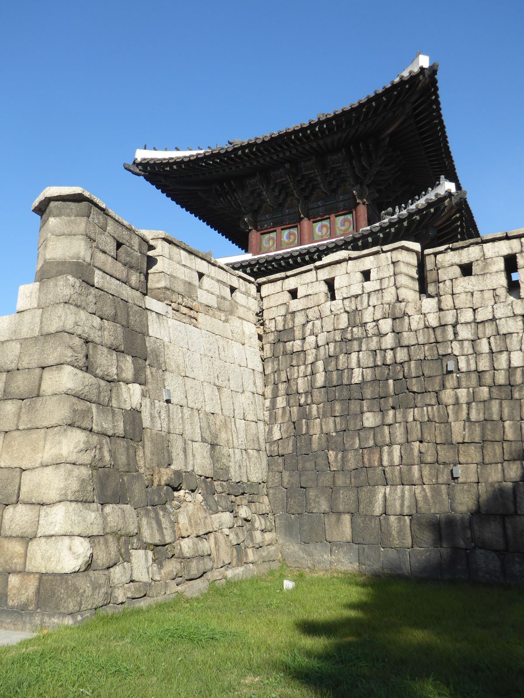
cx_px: 262
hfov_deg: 45.4
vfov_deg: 58.4
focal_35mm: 31
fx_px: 626
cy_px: 349
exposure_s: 1/500
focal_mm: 5.4
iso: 80
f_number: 3.5
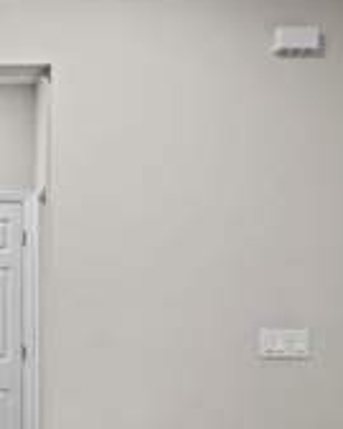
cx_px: -41
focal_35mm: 40
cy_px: 346
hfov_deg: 32.5
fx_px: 508
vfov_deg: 43.6
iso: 100
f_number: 7.1
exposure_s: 1/1.25
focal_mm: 10
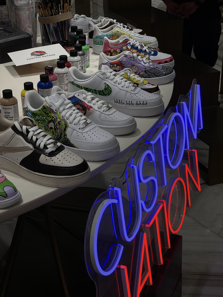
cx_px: 112
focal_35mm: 64
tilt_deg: -25.6
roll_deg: +1.3
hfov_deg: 22.9
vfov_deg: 30.3
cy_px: 148
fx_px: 550
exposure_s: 1/156
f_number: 2.2
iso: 20
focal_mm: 7.5
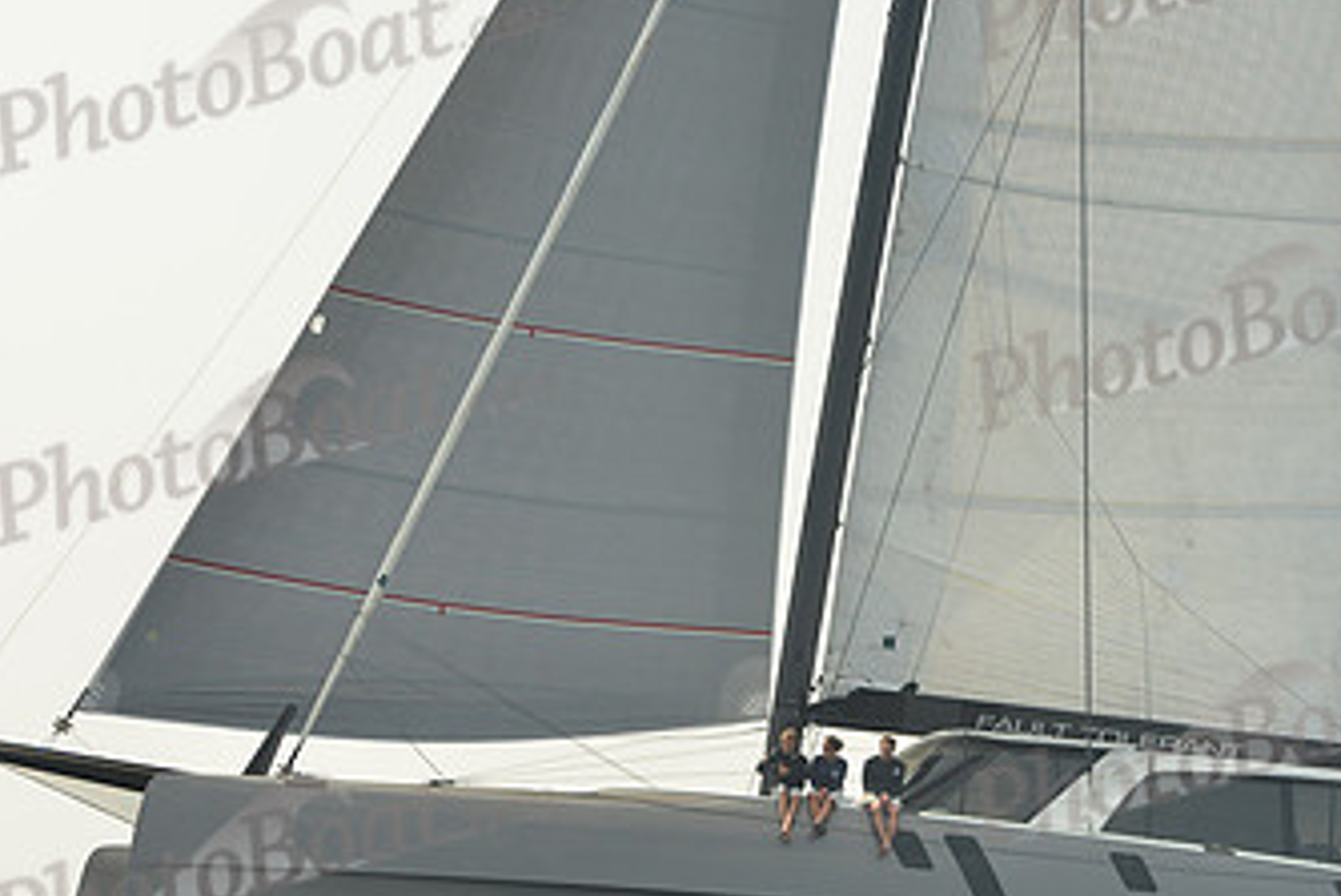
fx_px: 6596
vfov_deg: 7.8
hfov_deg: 11.6
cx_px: 767
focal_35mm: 177
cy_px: 593
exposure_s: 1/1250
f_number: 9
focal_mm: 102
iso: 320
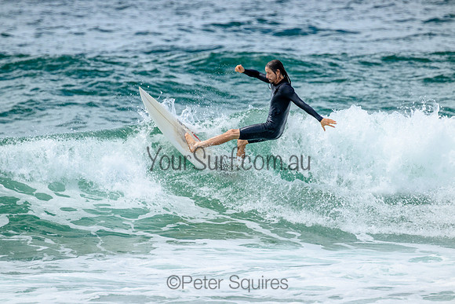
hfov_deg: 2.6
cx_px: 228
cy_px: 152
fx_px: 10113
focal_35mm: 800
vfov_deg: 1.7
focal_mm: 800
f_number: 11
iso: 1000
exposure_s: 1/2000
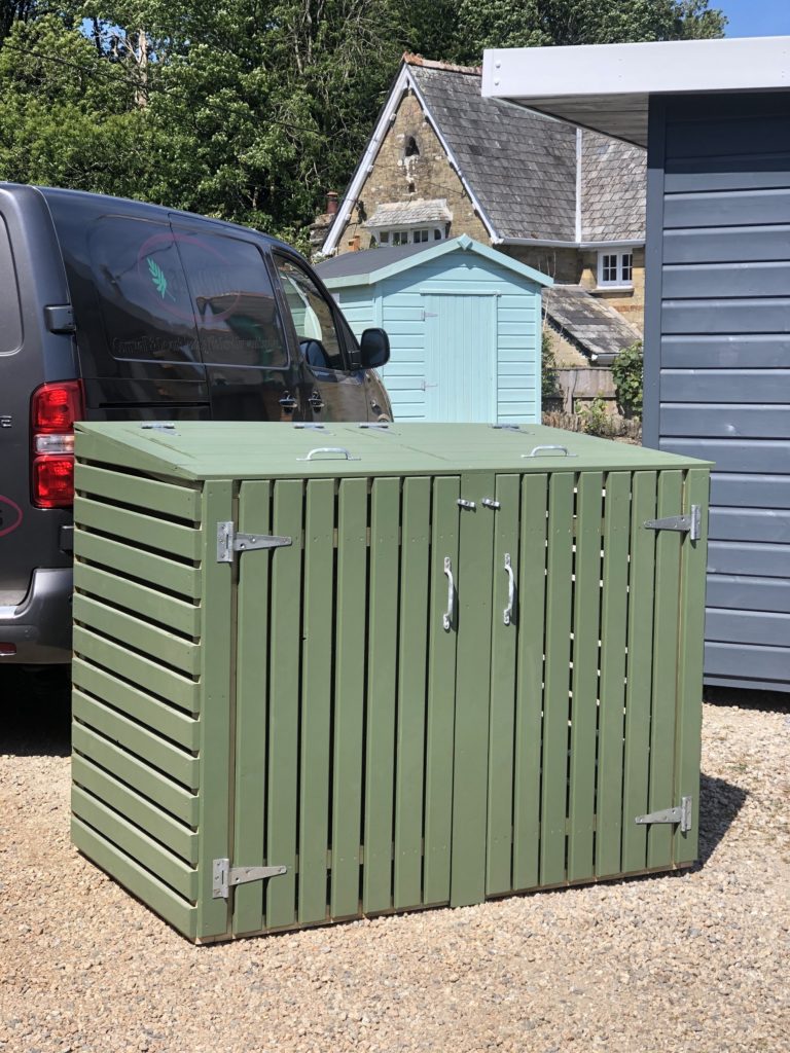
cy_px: 526
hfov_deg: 25.7
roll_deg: +0.4
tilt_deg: -5.4
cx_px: 395
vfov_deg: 33.8
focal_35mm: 57
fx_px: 1734
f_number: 2.8
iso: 20
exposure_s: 1/600
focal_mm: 6.6
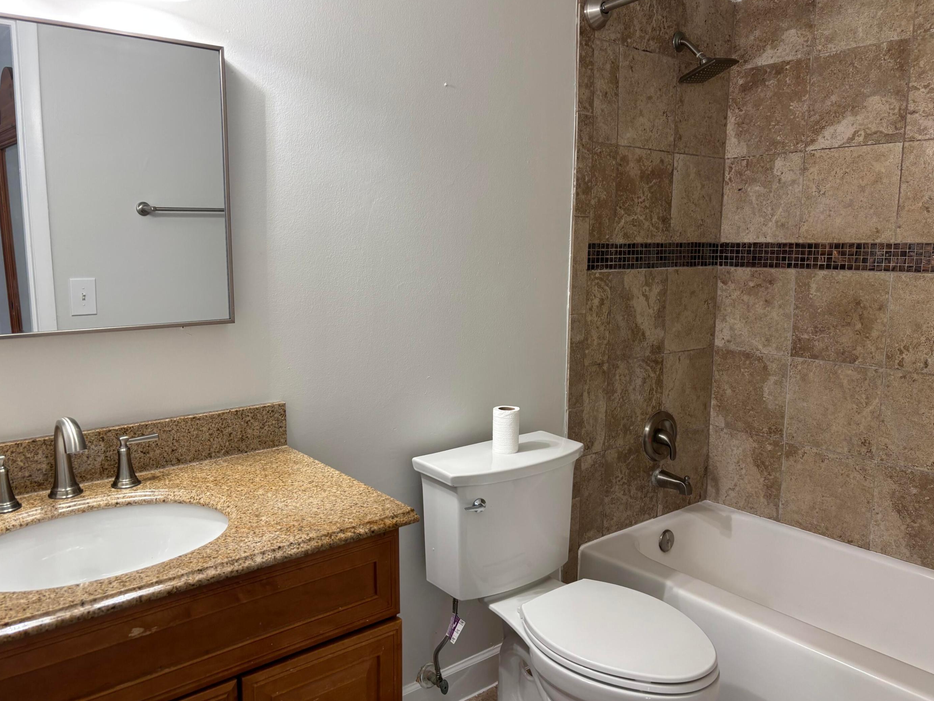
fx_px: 729
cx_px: 456
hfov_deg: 65.3
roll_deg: +0.2
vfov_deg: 51.4
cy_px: 345
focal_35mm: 27
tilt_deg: -9.8
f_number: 1.6
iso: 100
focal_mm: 5.96
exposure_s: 1/60
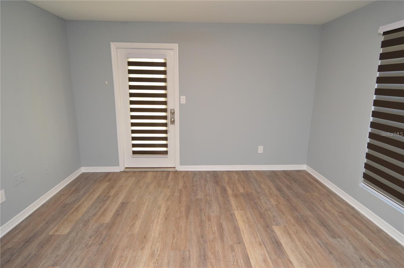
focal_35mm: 18
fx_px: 202
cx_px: 202
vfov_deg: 67.3
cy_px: 134
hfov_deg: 90.1
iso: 560
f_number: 4
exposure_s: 1/60
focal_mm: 12
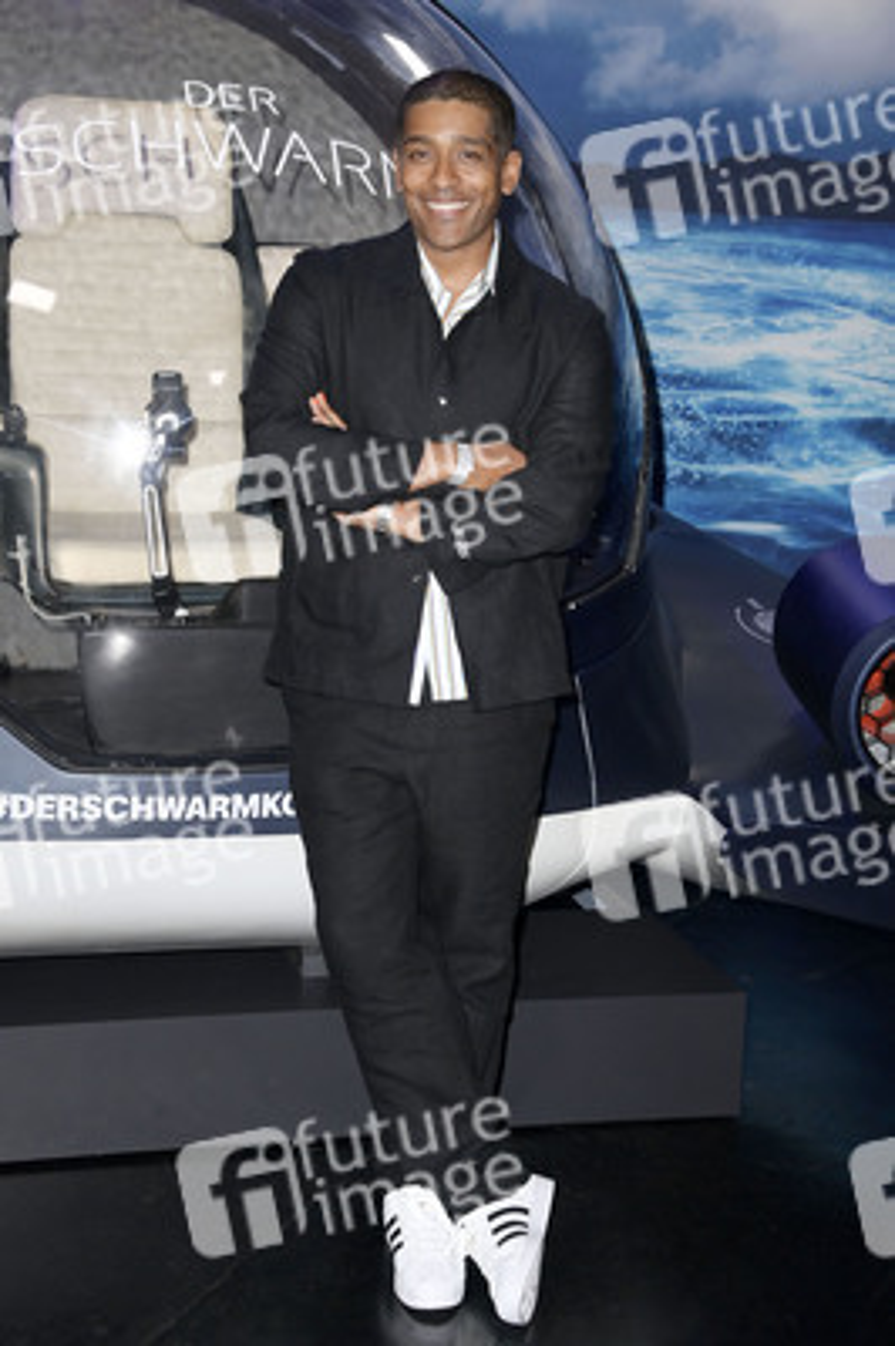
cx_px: 448
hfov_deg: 24.2
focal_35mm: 56
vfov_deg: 35.7
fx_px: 2092
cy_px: 673
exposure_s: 1/200
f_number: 5.6
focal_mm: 56
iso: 1000
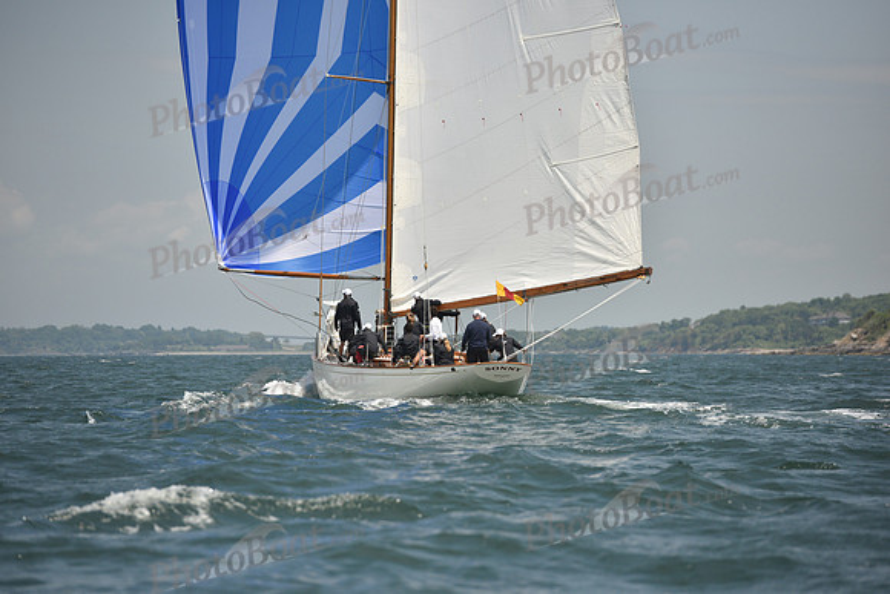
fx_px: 4822
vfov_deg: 7.0
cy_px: 297
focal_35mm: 195
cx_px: 445
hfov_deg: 10.5
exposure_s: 1/8000
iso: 400
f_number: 4
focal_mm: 195
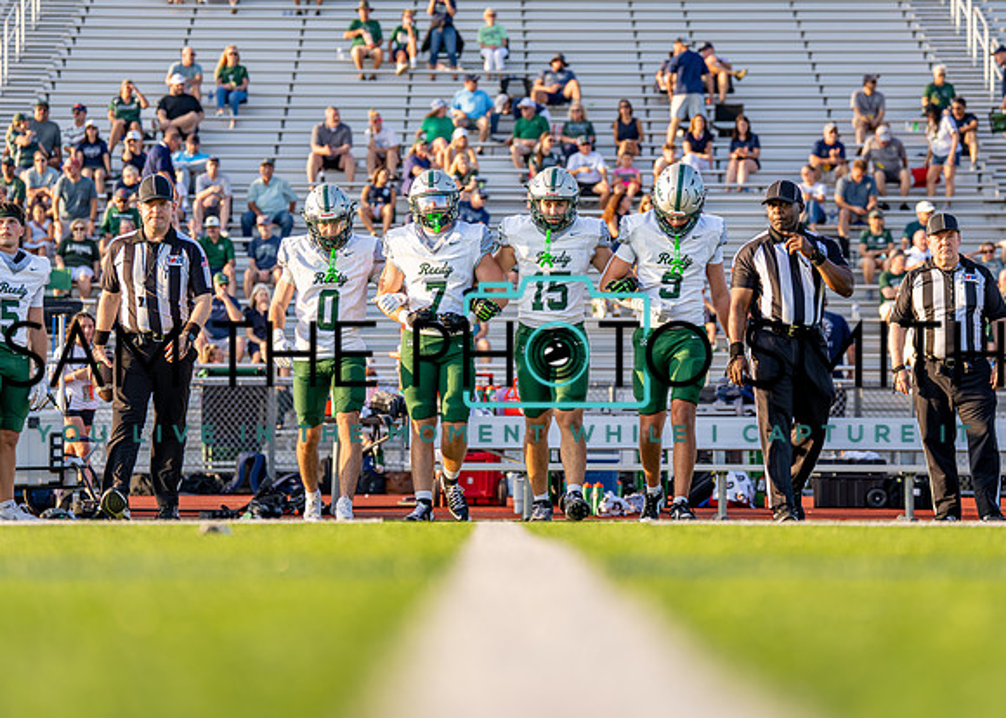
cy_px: 319
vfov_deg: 12.1
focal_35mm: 118
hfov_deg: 16.9
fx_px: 3382
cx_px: 528
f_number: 2.8
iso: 320
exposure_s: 1/1600
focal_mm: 98
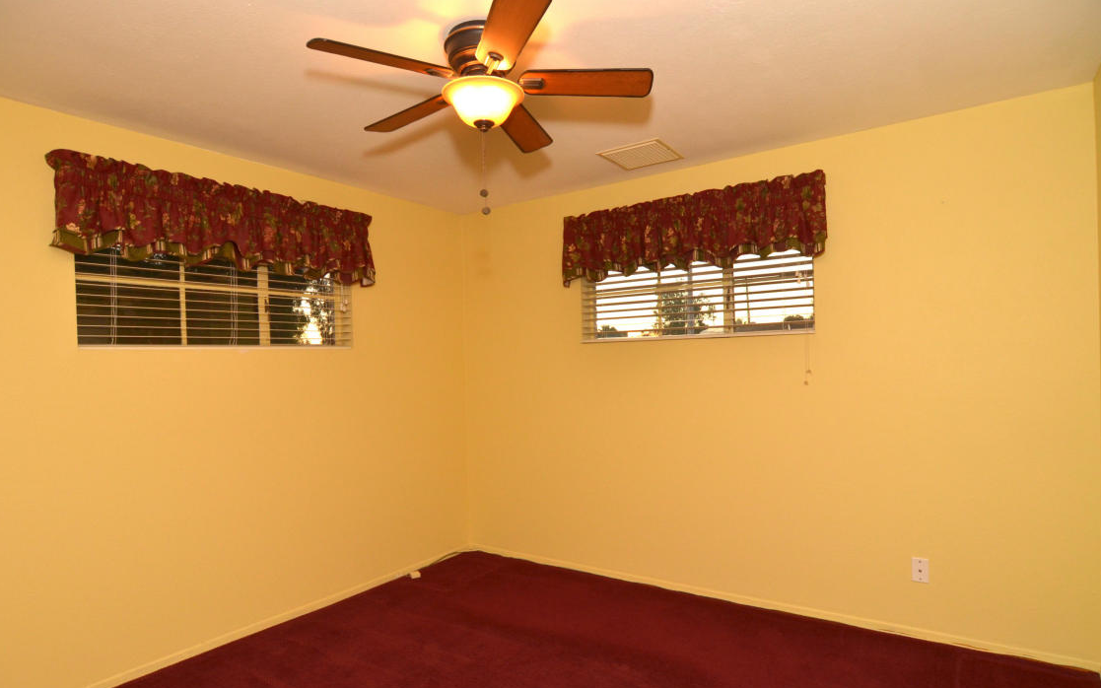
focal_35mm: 19
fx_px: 570
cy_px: 370
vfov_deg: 62.1
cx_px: 536
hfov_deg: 88.0
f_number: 5.6
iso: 400
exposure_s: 1/60
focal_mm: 12
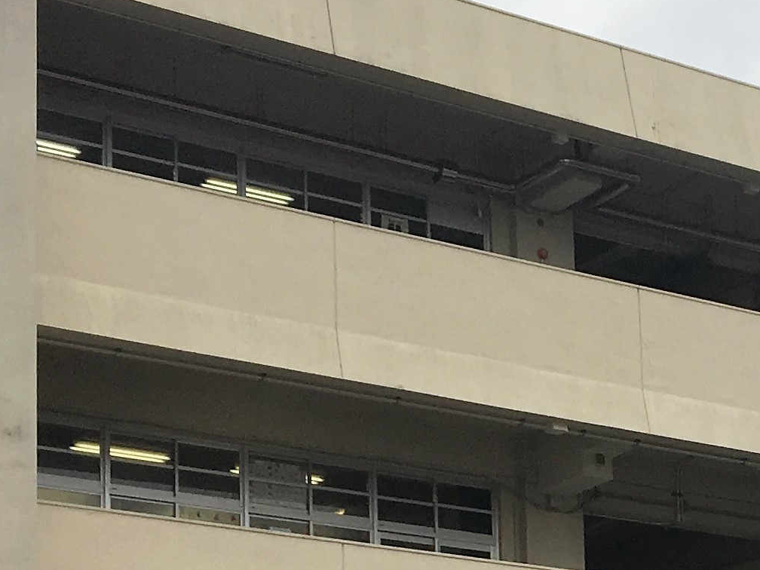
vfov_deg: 12.3
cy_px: 762
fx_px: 2547
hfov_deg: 16.1
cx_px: 993
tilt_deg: +10.9
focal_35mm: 116
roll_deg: +3.3
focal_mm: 4.15
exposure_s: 1/1261
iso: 25
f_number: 2.2
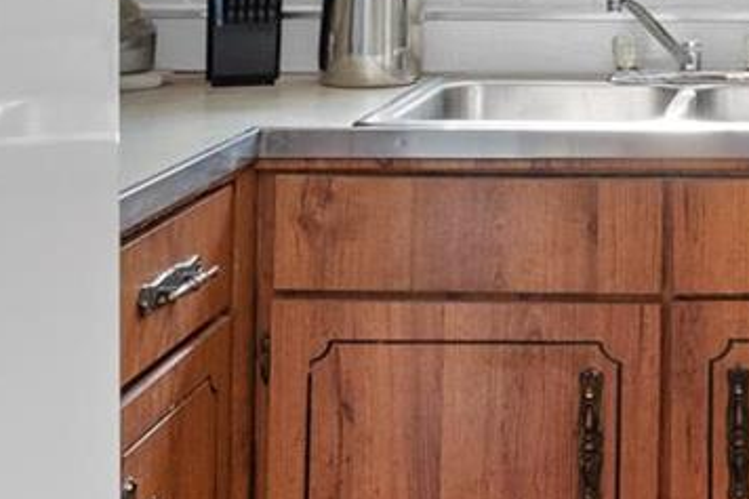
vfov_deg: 16.1
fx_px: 1684
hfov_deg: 23.4
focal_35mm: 81
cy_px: -122
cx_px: 848
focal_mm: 9
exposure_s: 1/13
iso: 400
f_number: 8
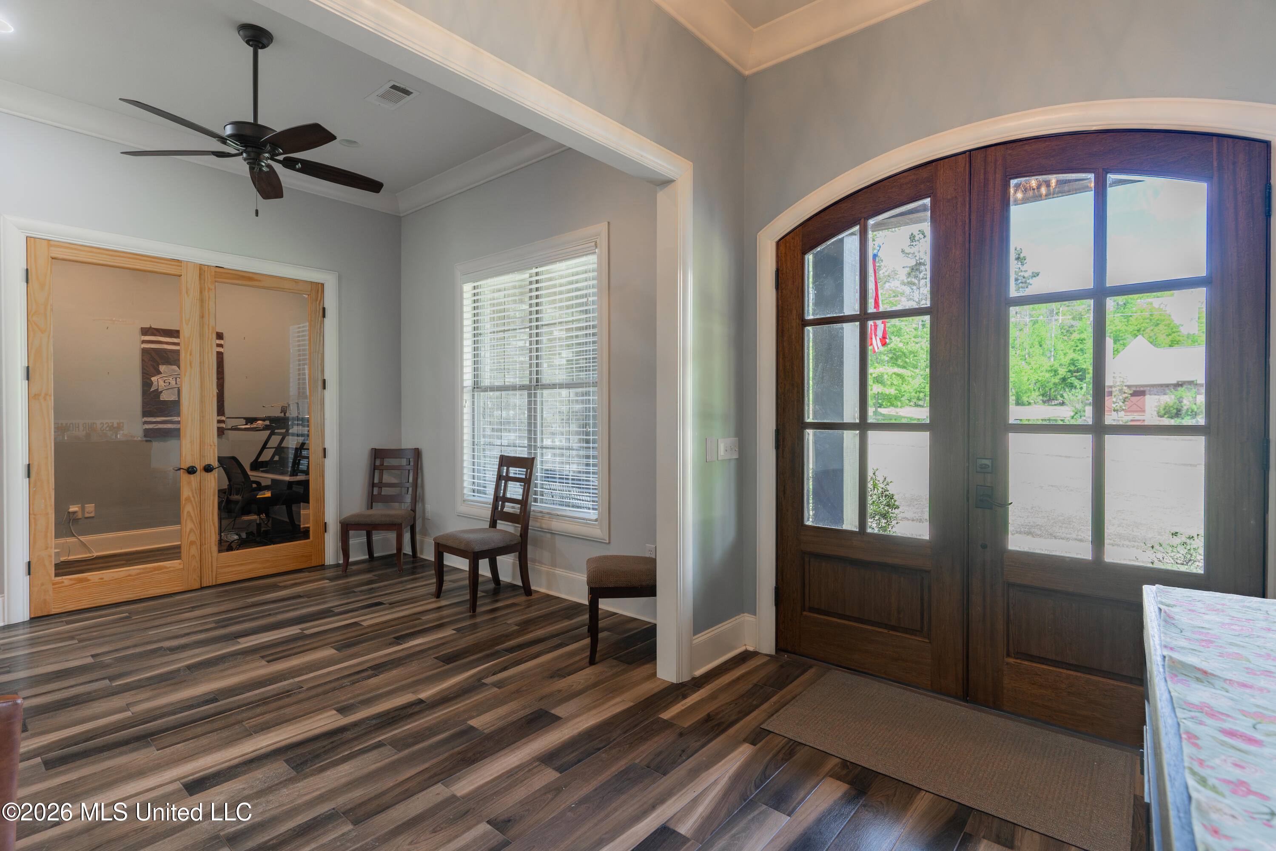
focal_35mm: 17
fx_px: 603
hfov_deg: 93.3
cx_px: 638
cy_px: 426
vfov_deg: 70.4
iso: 400
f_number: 5
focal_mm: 17
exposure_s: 1/40
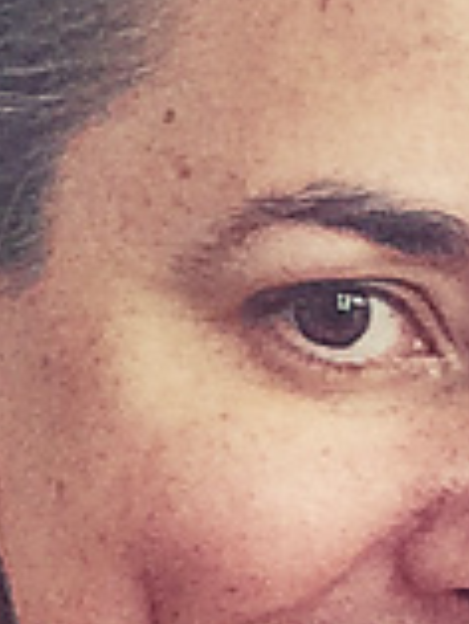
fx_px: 2273
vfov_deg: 14.8
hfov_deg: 11.7
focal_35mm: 126
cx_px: 115
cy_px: 843
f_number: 2.4
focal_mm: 2.15
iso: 200
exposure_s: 1/30
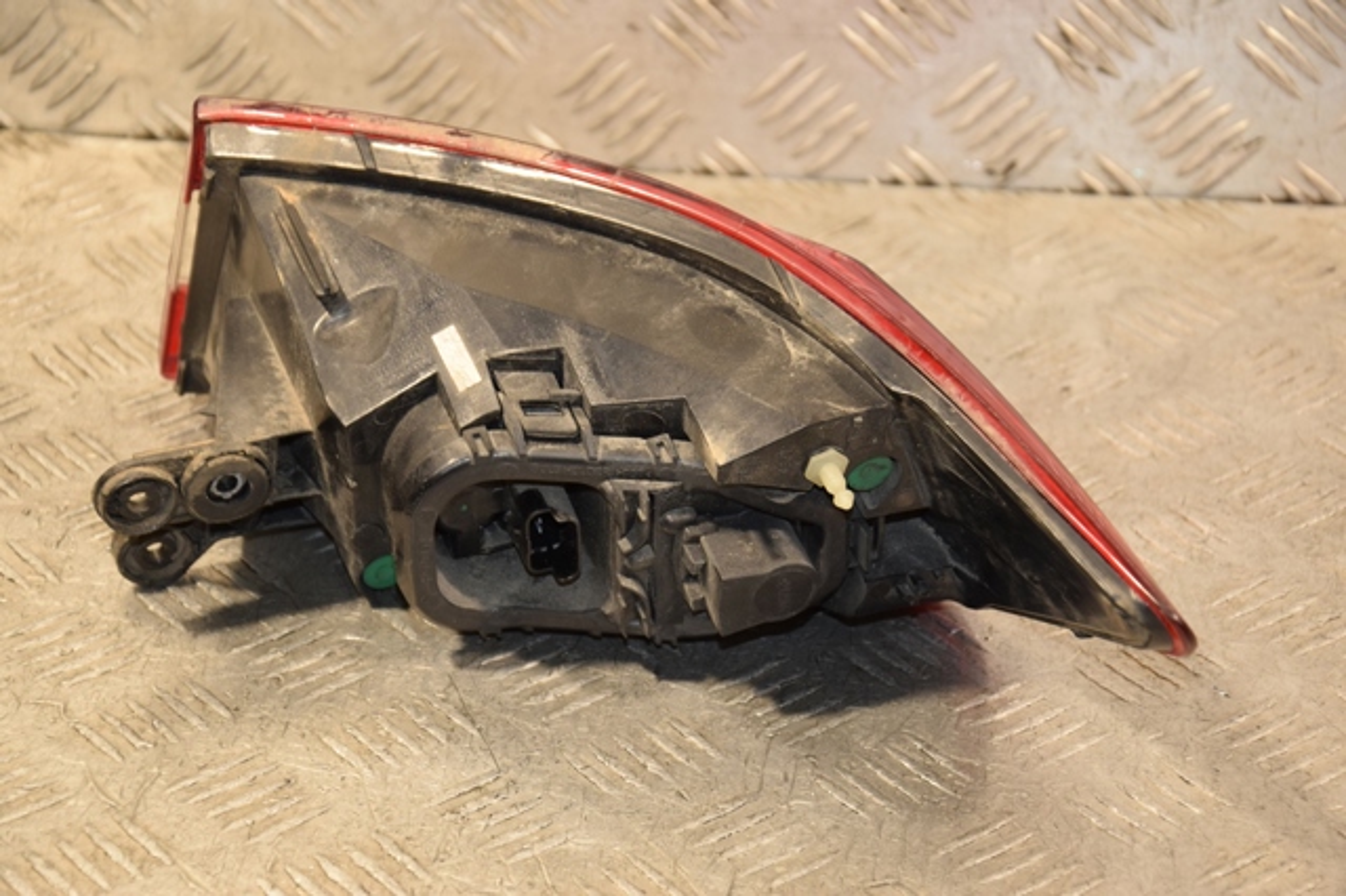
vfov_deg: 13.0
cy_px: 448
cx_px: 673
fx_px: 3924
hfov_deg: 19.5
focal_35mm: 105
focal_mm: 70
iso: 800
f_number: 5.3
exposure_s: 1/100
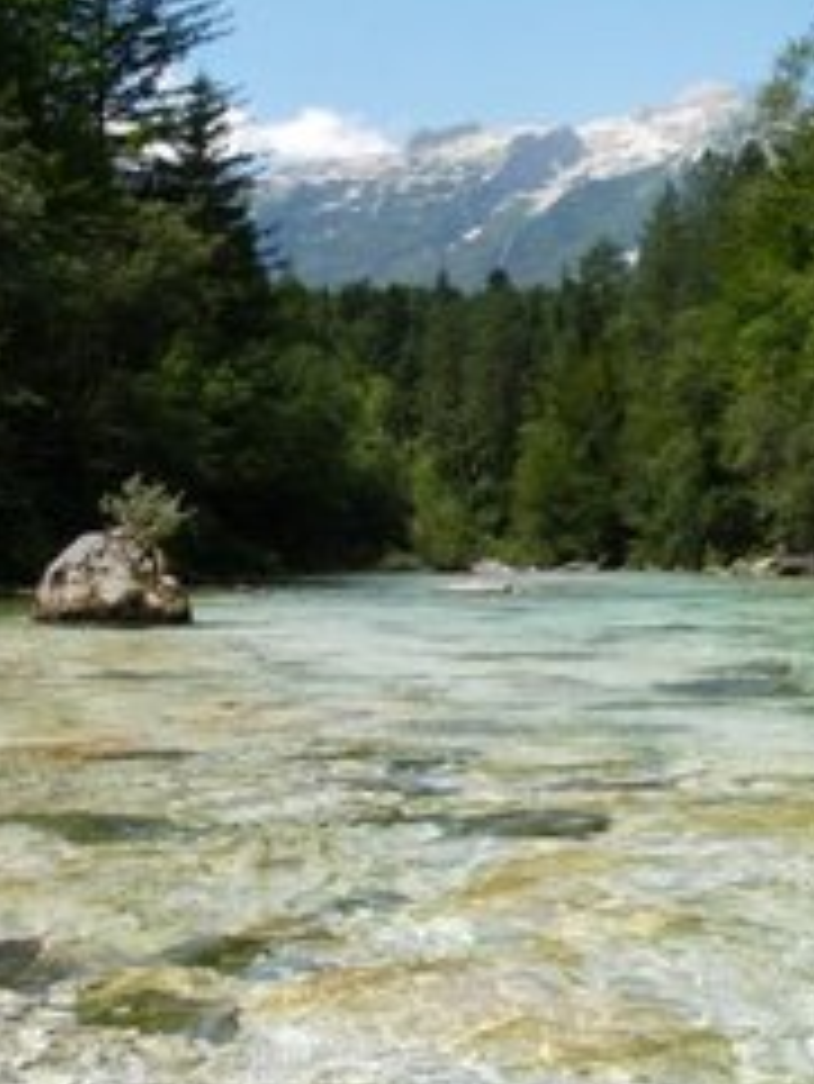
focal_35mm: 63
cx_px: 585
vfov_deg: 30.5
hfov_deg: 23.1
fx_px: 1974
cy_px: 355
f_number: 4.8
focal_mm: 7.8
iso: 79
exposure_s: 1/456
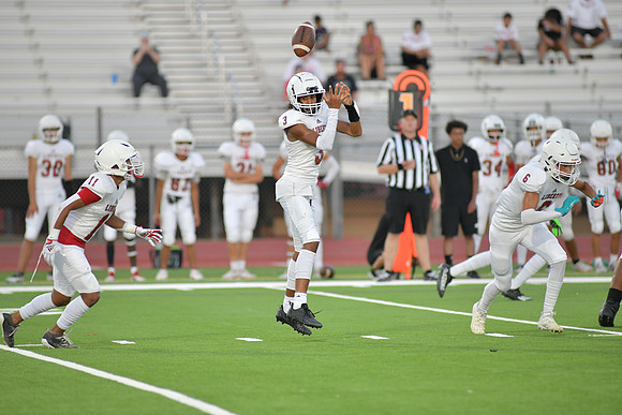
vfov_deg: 4.6
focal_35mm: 300
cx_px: 311
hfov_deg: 6.9
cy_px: 208
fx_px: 5184
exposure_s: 1/1250
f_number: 3.5
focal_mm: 300
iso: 2200
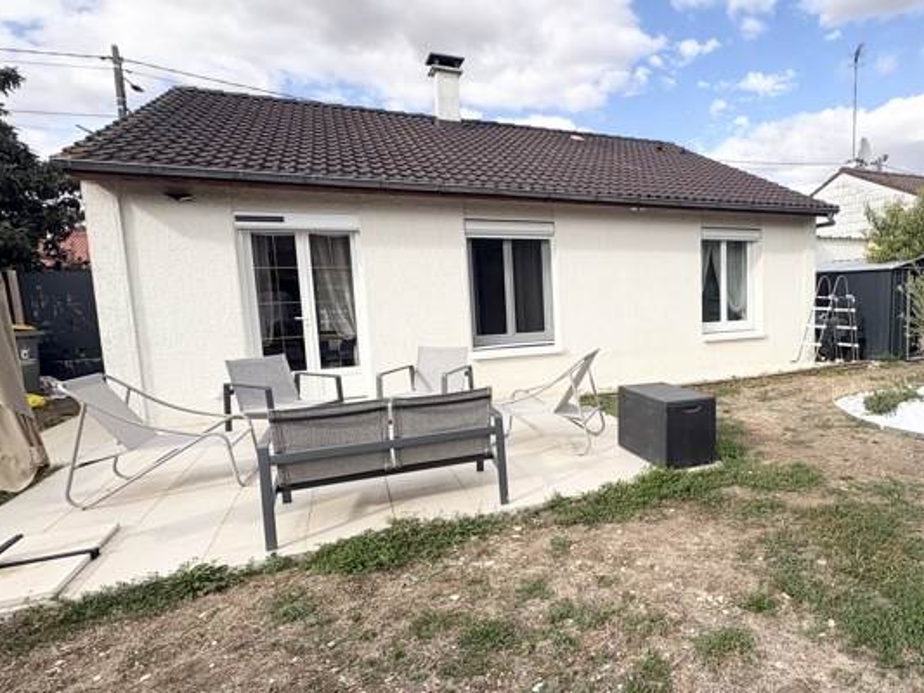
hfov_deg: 76.1
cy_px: 353
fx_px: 561
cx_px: 626
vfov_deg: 63.5
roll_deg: +1.4
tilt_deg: -6.3
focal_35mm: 21
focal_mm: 2.22
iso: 40
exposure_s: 1/1449
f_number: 2.2
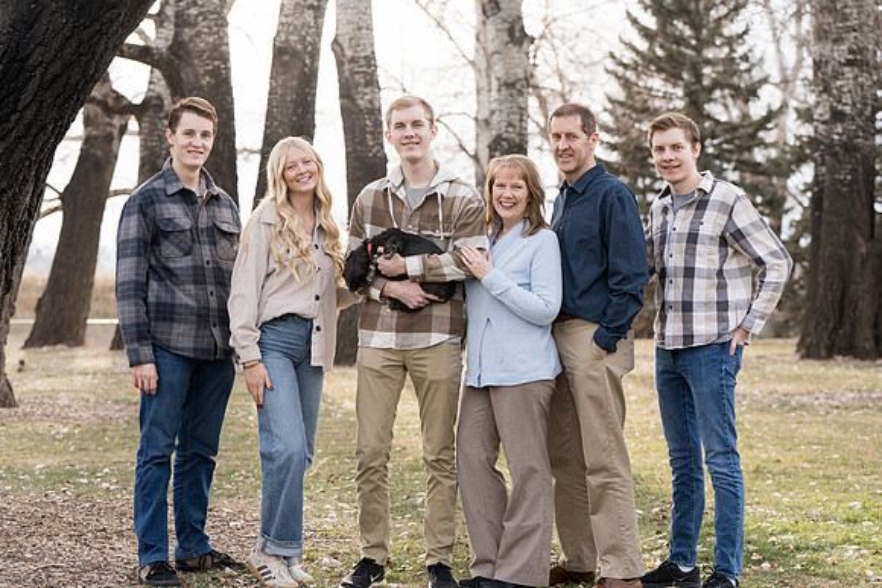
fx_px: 2009
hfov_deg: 24.8
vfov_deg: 16.7
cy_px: 294
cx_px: 441
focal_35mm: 82
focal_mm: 82
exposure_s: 1/250
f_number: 4
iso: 250
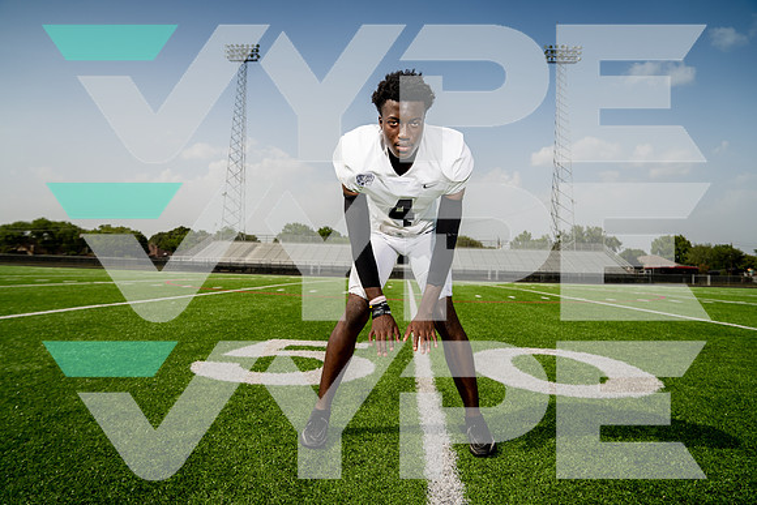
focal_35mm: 24
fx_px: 505
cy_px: 252
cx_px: 378
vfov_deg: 53.2
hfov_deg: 73.7
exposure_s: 1/1250
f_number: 4.5
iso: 100
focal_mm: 24
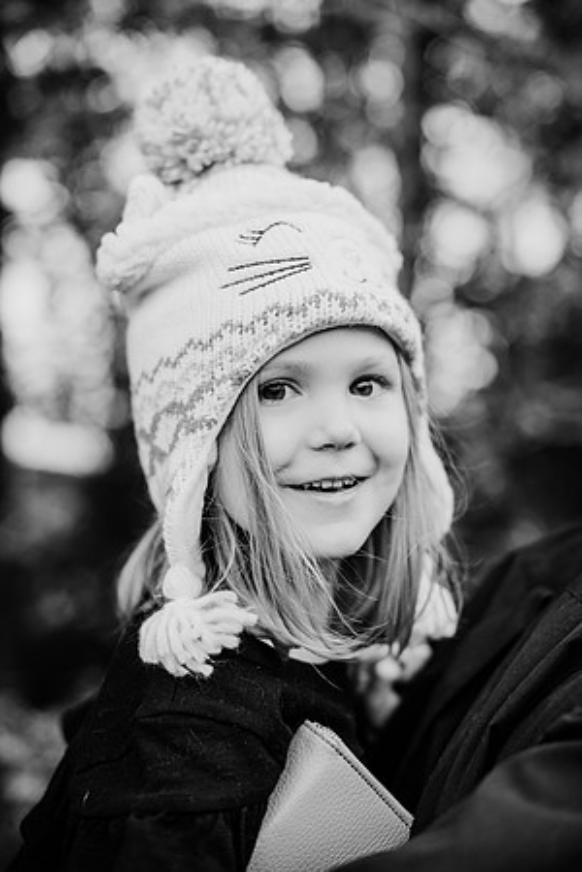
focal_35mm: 50
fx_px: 1212
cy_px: 436
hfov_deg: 27.0
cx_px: 291
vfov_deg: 39.6
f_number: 2.2
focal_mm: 50
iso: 320
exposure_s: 1/800
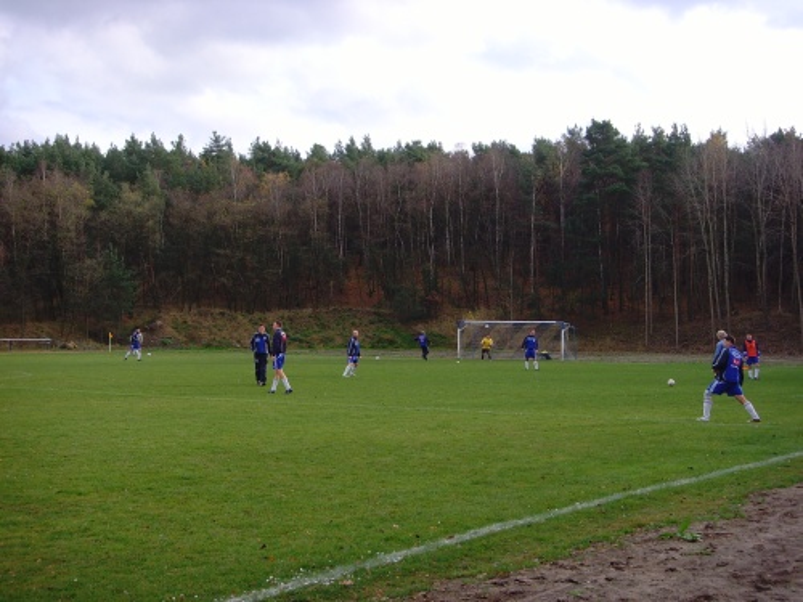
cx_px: 402
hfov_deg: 32.2
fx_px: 1392
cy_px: 301
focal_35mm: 60
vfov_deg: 24.4
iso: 80
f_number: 3.9
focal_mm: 10.2
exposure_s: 1/250
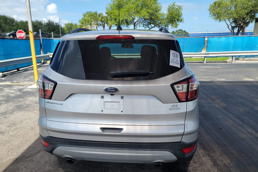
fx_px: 201
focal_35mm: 28
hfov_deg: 65.3
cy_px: 100
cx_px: 117
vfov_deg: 46.2
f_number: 1.8
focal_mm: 6.7
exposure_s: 1/581
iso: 50
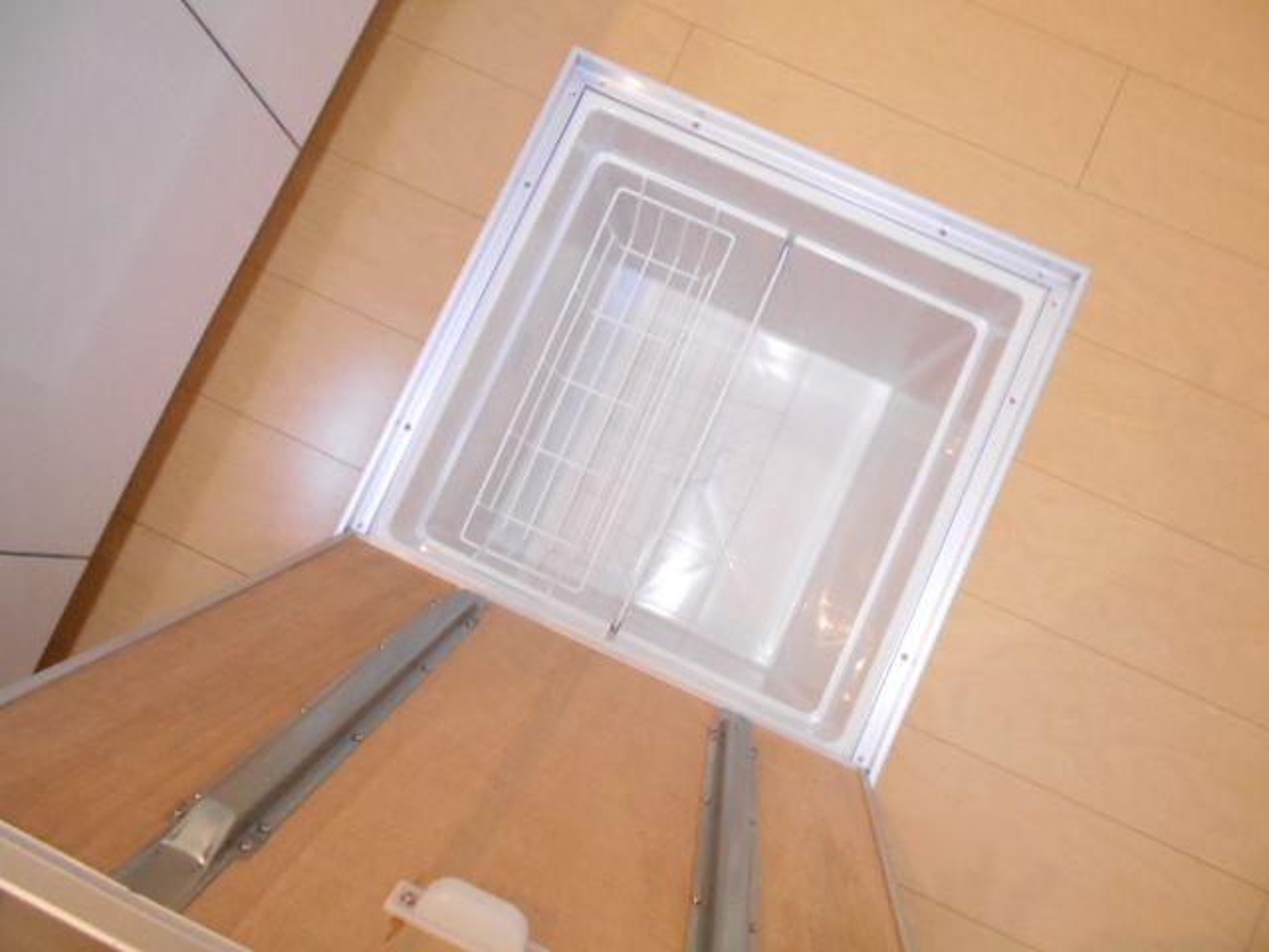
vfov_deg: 53.1
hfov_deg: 67.3
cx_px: 634
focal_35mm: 26
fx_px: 953
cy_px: 476
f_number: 3.2
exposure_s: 1/30
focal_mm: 4.6
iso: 800
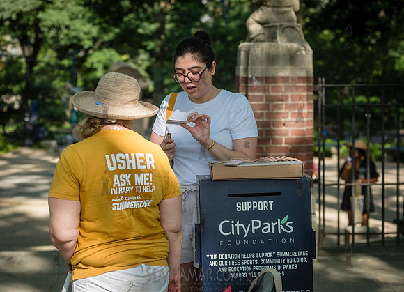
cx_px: 177
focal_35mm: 88
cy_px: 140
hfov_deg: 22.5
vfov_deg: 16.4
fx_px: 1013
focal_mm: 80
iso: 160
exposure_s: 1/400
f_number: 4
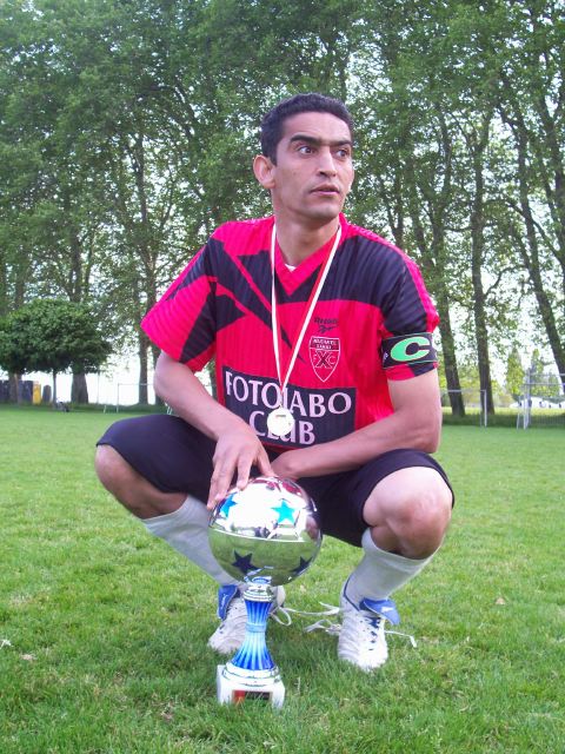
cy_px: 377
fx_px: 914
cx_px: 282
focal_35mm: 42
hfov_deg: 34.3
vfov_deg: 44.8
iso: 80
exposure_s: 1/112
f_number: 2.9
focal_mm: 7
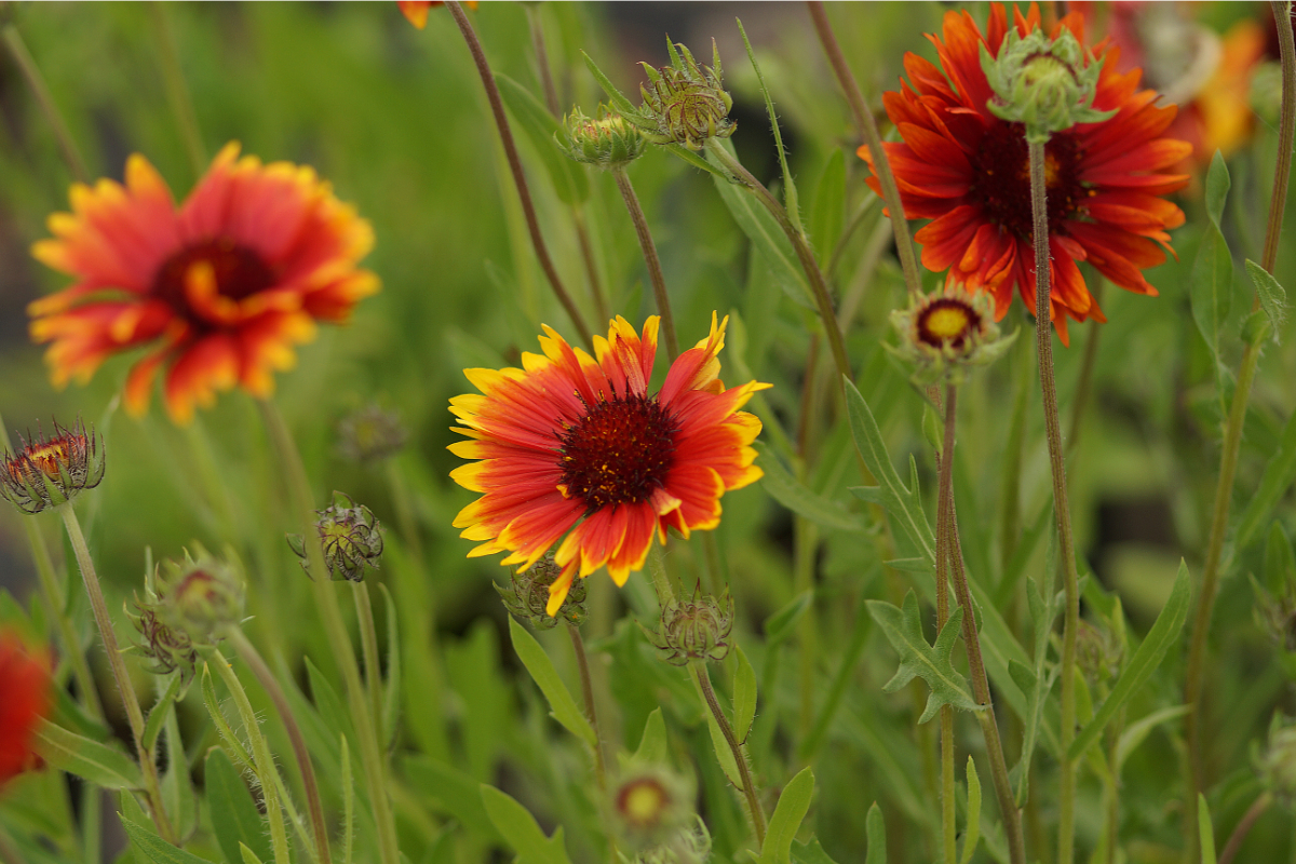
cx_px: 648
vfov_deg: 9.1
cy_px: 432
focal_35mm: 150
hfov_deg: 13.7
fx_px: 5400
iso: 125
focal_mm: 100
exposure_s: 1/160
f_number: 2.8
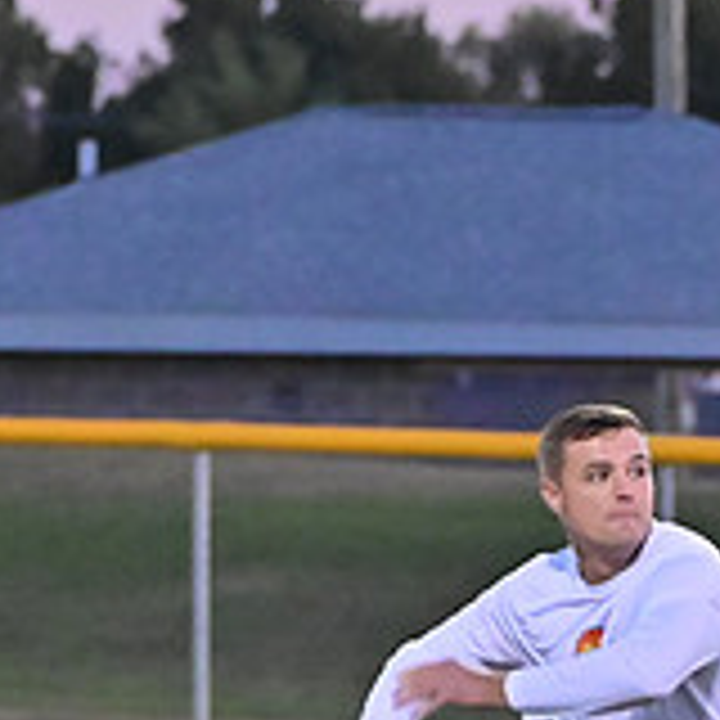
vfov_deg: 3.0
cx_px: 814
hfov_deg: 3.0
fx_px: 13578
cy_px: 731
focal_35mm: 577
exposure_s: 1/500
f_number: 4
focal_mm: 125
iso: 6400
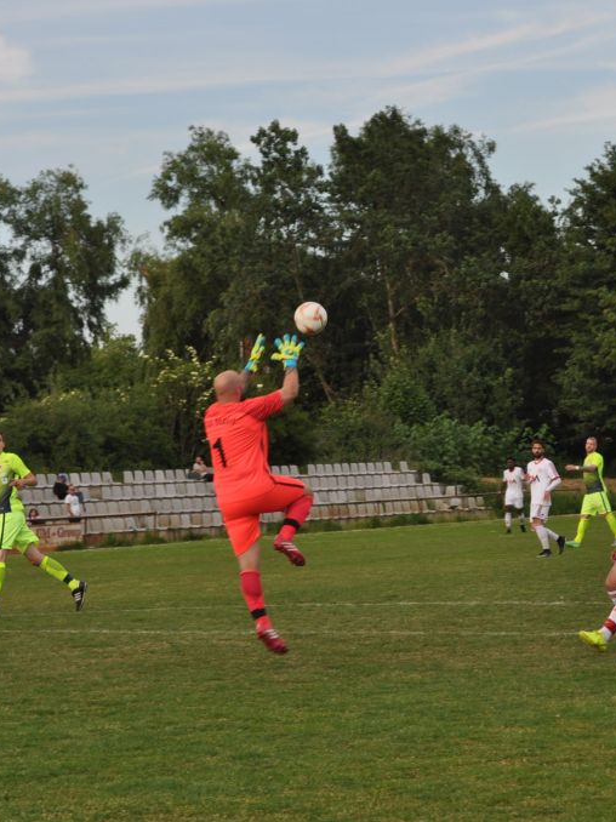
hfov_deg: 12.3
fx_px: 2843
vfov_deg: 16.5
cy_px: 411
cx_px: 458
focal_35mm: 120
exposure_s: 1/200
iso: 200
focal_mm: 55
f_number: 8
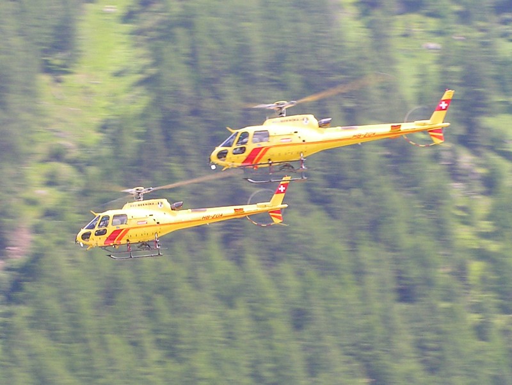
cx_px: 256
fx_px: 2087
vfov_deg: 10.5
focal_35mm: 141
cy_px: 192
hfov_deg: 14.0
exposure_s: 1/100
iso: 50
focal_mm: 23.4
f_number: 5.6
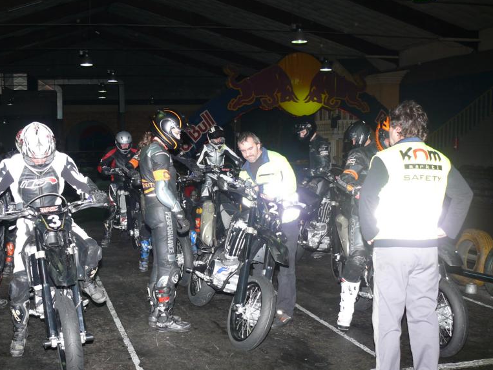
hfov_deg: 40.1
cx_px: 180
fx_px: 669
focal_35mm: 47
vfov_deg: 30.8
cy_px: 224
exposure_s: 1/30
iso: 100
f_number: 2.8
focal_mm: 7.4
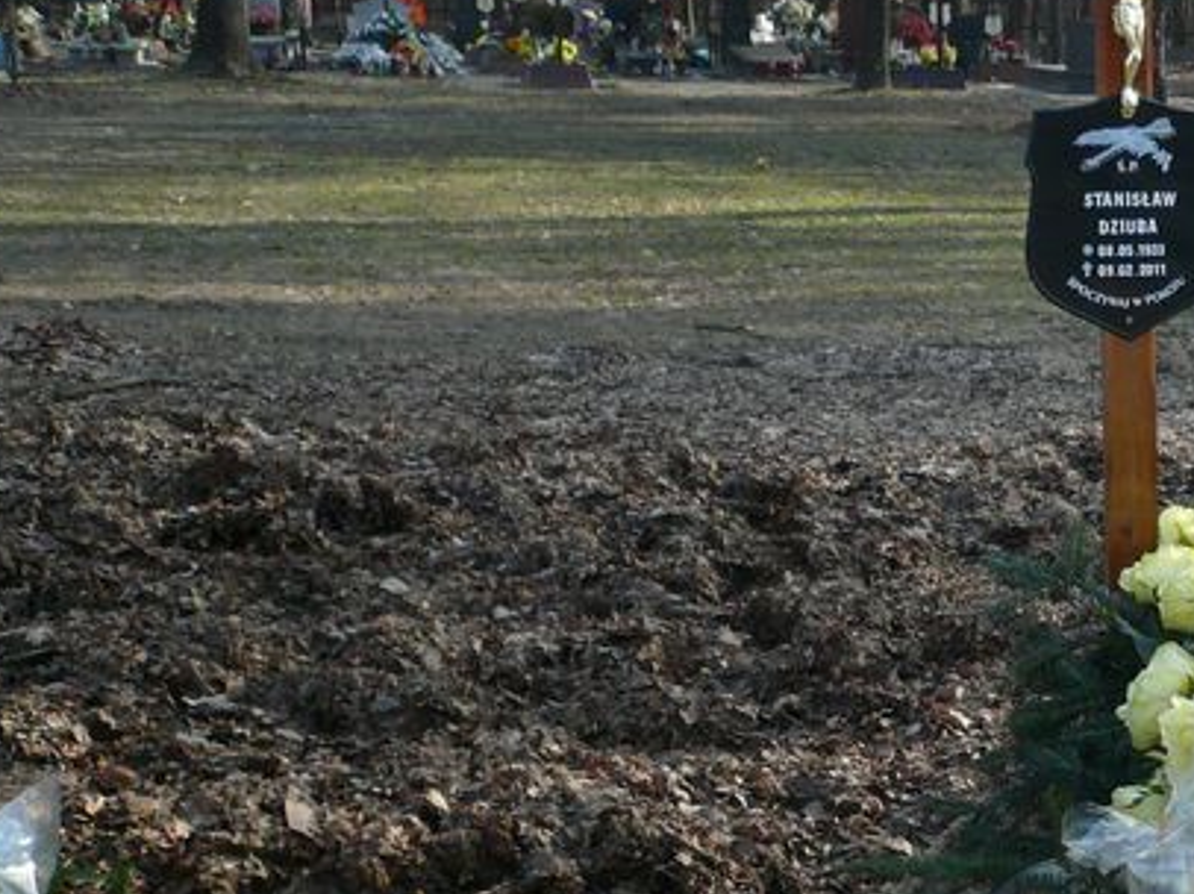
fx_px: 2379
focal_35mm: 69
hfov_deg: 25.7
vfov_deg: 20.9
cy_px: 776
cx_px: 1379
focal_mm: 4.6
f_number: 2.8
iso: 100
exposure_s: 1/400
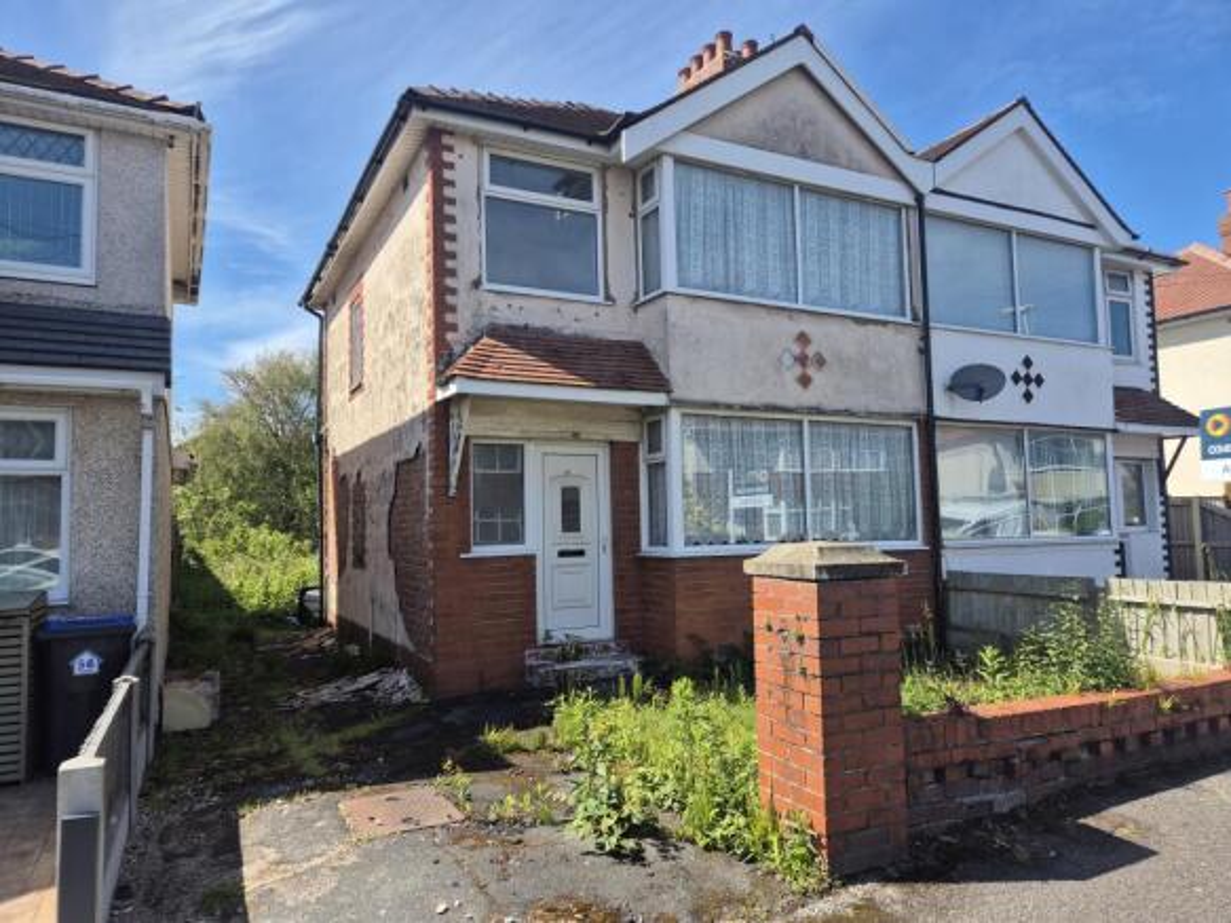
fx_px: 818
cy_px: 462
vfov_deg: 58.9
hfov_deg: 73.9
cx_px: 616
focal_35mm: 23
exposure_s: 1/1148
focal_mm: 5.4
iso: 25
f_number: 1.8
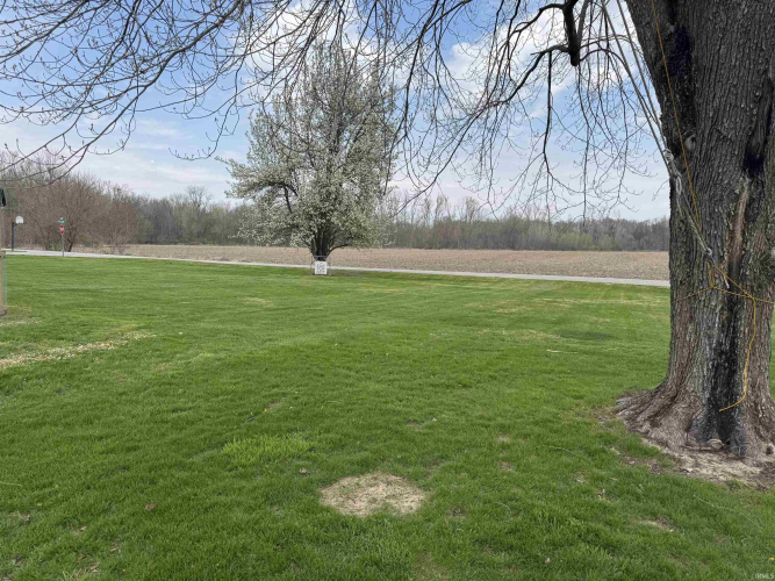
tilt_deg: -6.0
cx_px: 388
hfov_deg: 71.6
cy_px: 290
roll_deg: -2.4
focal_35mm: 24
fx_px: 537
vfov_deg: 56.8
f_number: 1.78
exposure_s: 1/3247
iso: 80
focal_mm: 6.76
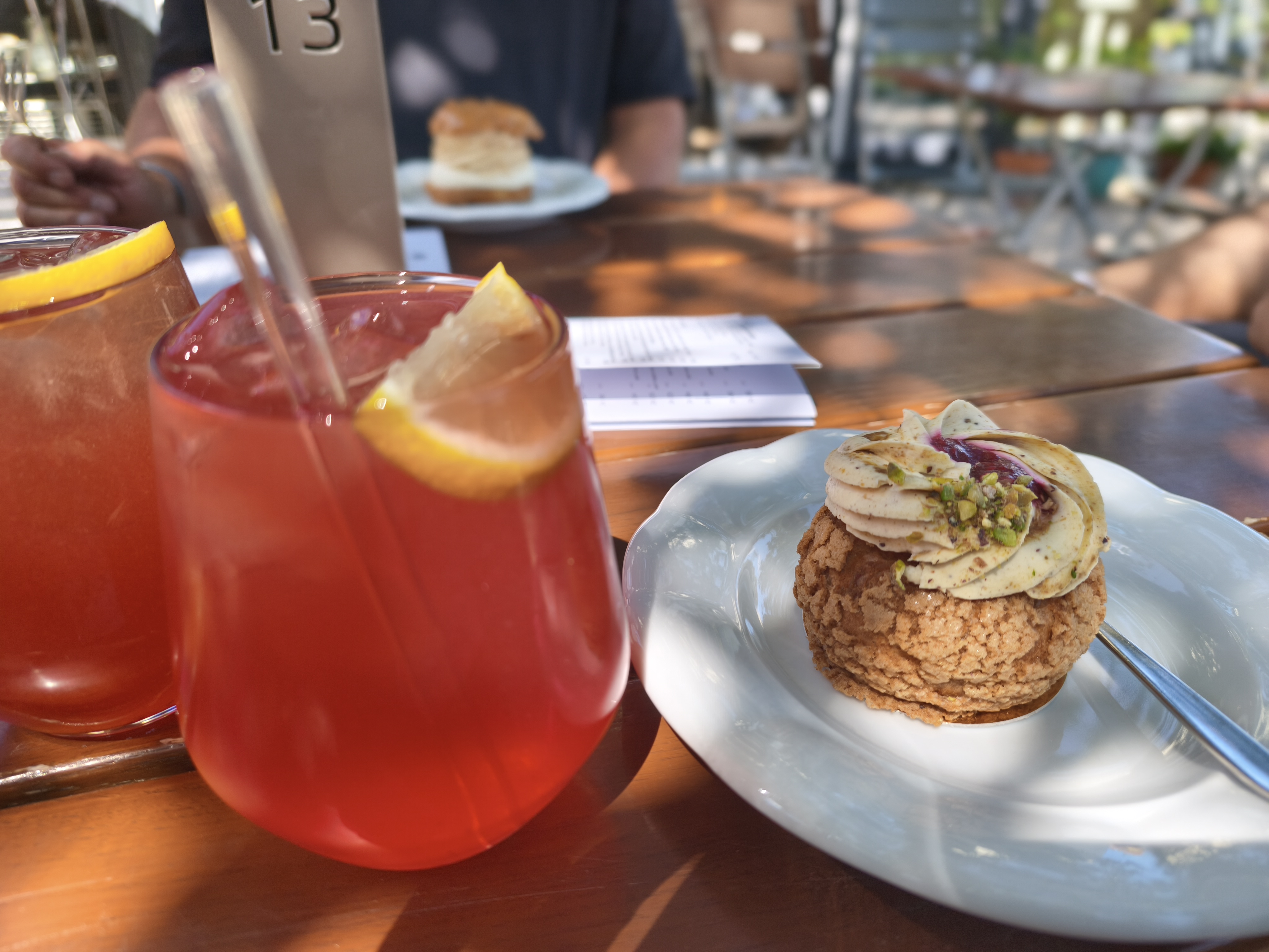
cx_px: 634
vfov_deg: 58.9
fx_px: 843
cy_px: 476
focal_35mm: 23
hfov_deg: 73.9
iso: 50
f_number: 1.62
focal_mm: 6.45
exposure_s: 1/527
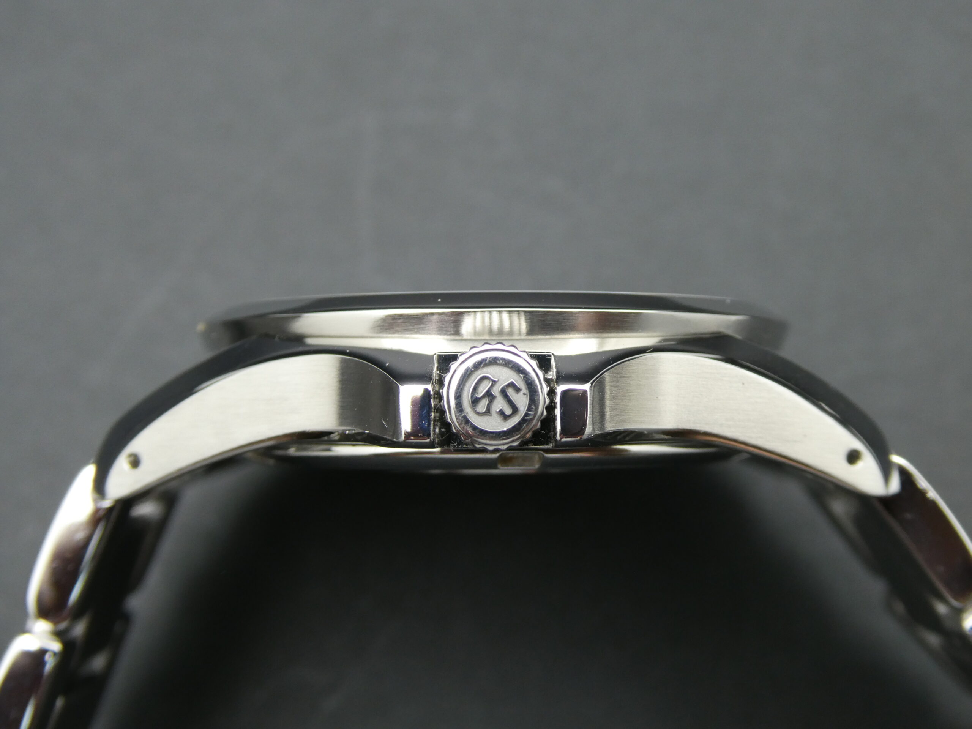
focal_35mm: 54
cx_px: 486
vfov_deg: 27.0
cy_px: 364
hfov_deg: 35.5
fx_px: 1516
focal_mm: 9.6
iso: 200
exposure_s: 1/80
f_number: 4.1
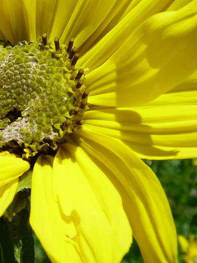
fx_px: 463
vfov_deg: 31.7
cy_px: 144
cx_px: 6
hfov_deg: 23.1
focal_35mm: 61
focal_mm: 3.58
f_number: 3.5
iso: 100
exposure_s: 1/1600
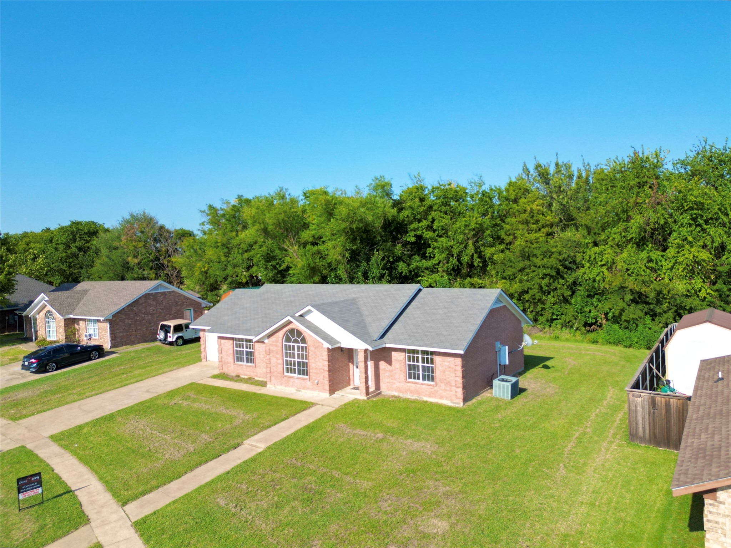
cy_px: 274
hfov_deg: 71.6
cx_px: 366
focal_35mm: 24
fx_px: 507
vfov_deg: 56.8
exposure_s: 1/2500
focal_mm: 6.72
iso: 100
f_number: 1.7
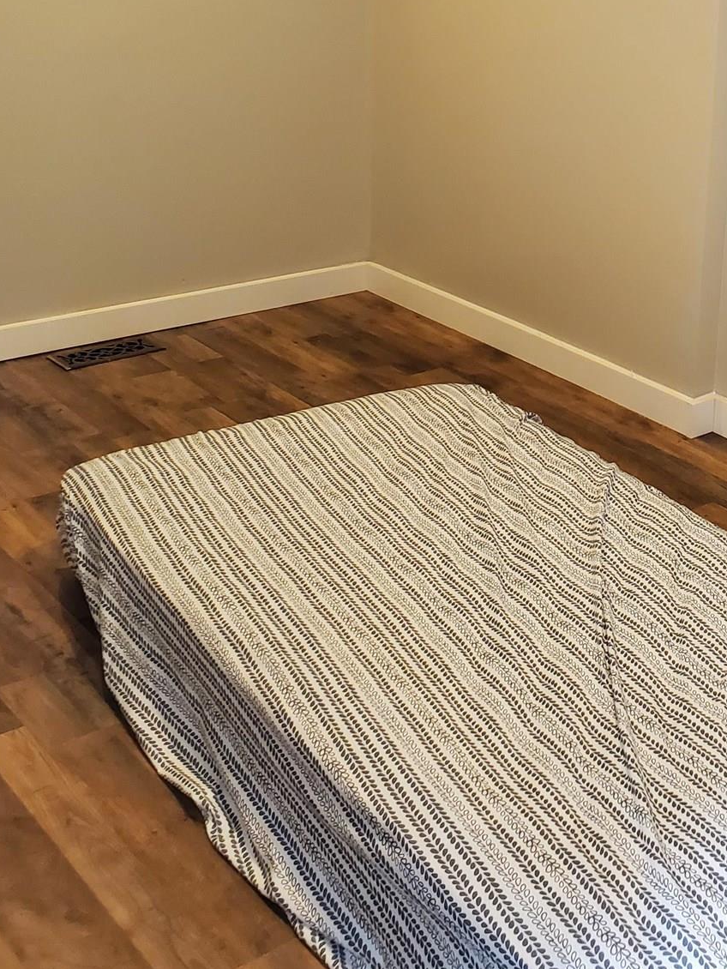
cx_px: 678
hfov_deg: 26.5
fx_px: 1484
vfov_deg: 34.8
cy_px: 170
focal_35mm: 53
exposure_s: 1/40
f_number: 2.4
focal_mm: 4.3
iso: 250
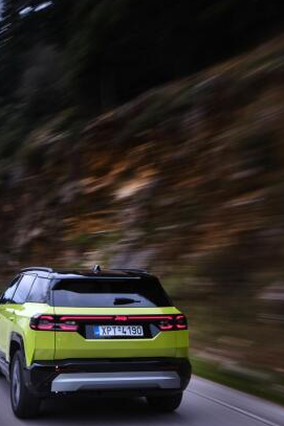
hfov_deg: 27.8
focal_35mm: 47
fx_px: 557
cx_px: 40
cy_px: 218
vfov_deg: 41.9
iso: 125
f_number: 11
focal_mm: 19.4
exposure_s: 1/10
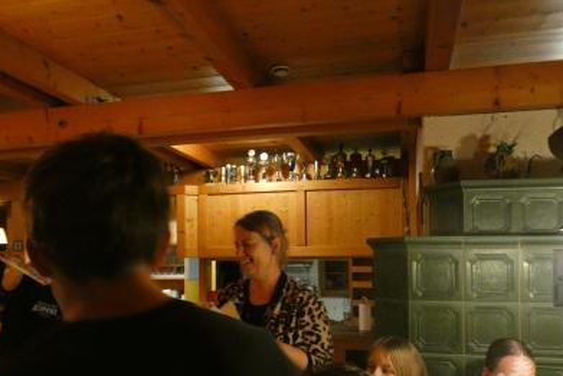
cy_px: 215
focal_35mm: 33
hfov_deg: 57.2
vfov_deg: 39.9
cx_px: 276
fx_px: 516
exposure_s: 1/25
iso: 1600
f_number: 3.3
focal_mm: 5.5
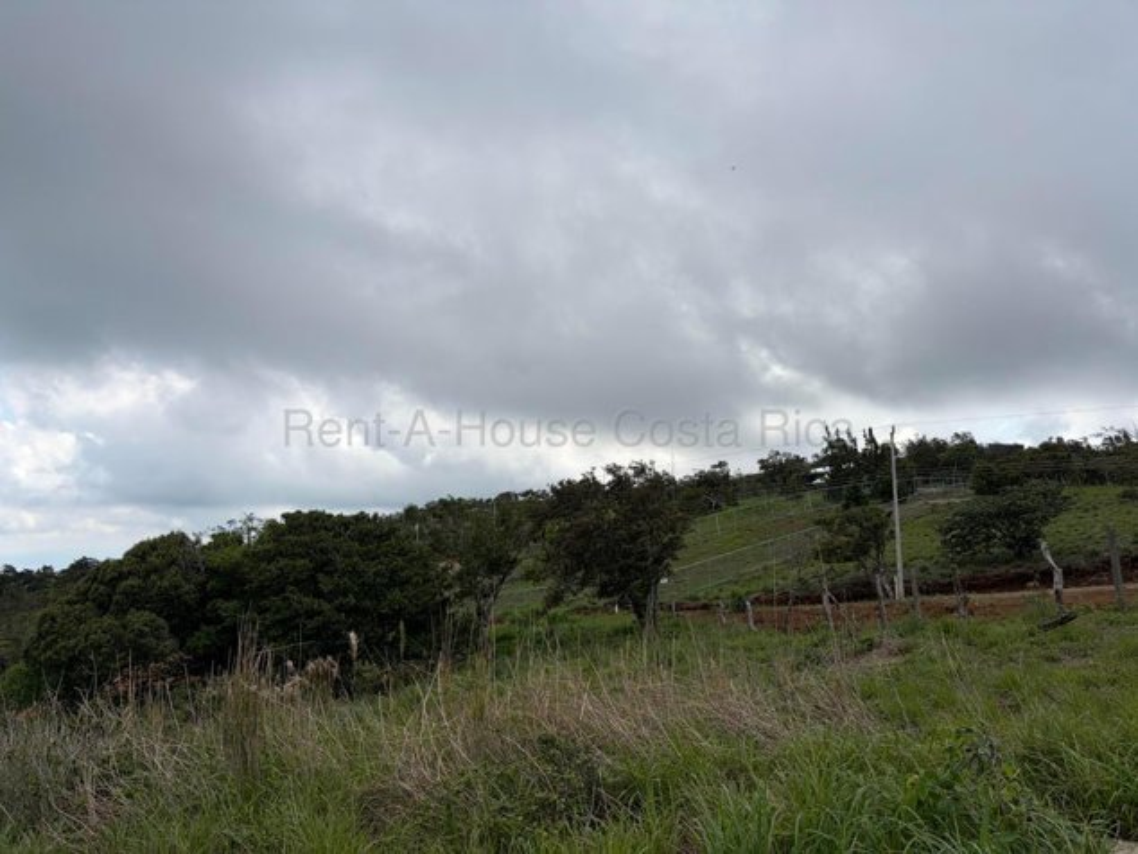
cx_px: 569
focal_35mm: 26
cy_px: 427
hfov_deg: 67.3
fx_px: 855
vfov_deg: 53.1
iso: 50
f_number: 1.6
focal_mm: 5.96
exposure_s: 1/4065
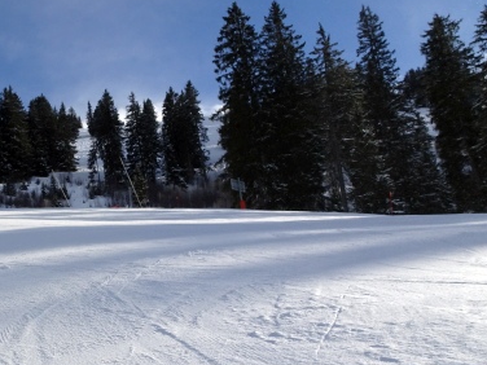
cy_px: 271
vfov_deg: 28.2
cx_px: 10
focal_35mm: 51
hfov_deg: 34.4
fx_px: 718
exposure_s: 1/2000
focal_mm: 4.1
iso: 80
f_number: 3.5
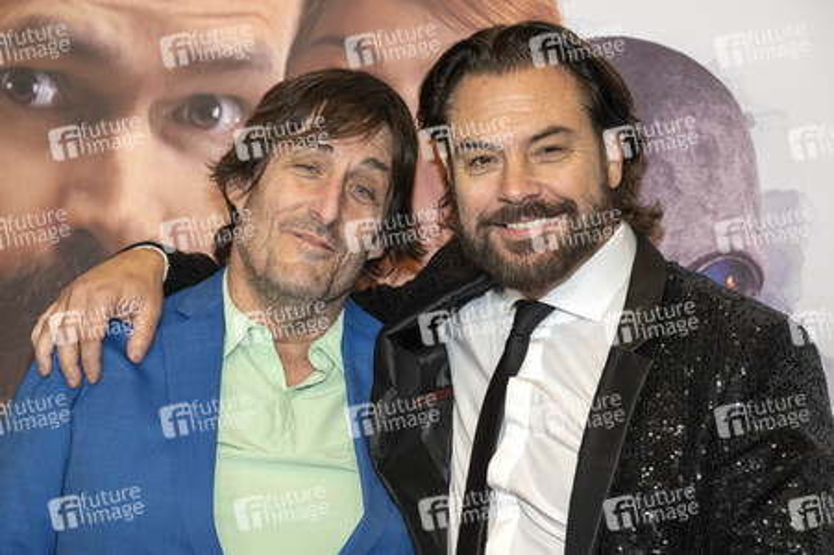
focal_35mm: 79
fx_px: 1829
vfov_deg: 17.2
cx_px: 417
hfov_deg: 25.7
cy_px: 278
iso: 800
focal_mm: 79
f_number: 5.6
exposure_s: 1/200
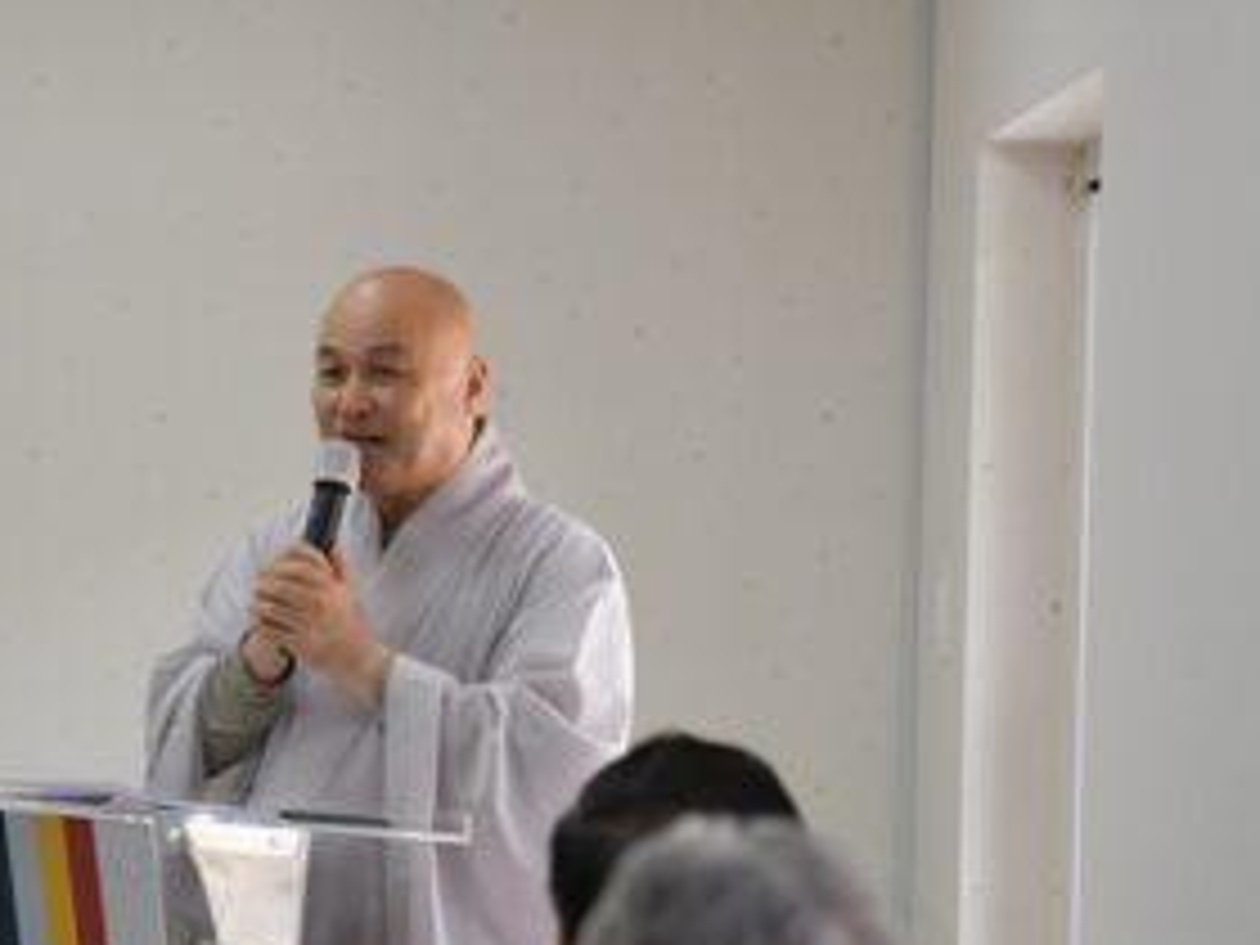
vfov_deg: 9.6
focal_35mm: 154
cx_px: 382
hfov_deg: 12.8
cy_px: 594
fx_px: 5606
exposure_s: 1/500
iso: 640
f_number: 2.8
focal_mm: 70
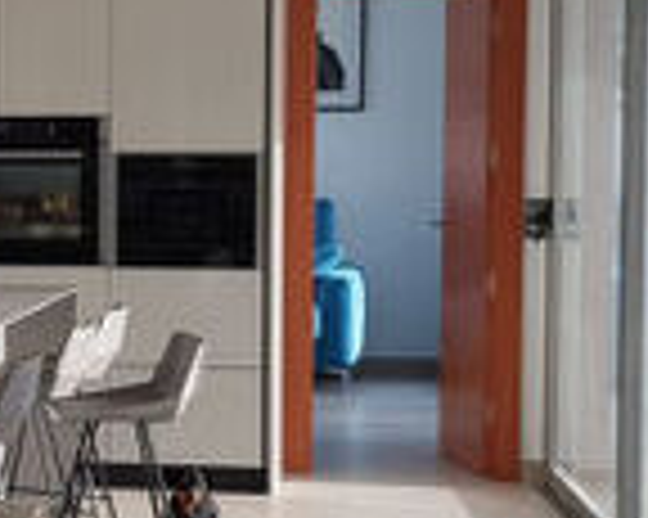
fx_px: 2434
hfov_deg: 14.5
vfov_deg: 12.1
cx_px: -209
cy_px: 293
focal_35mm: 127
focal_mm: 4.2
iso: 40
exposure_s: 1/576
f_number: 1.7
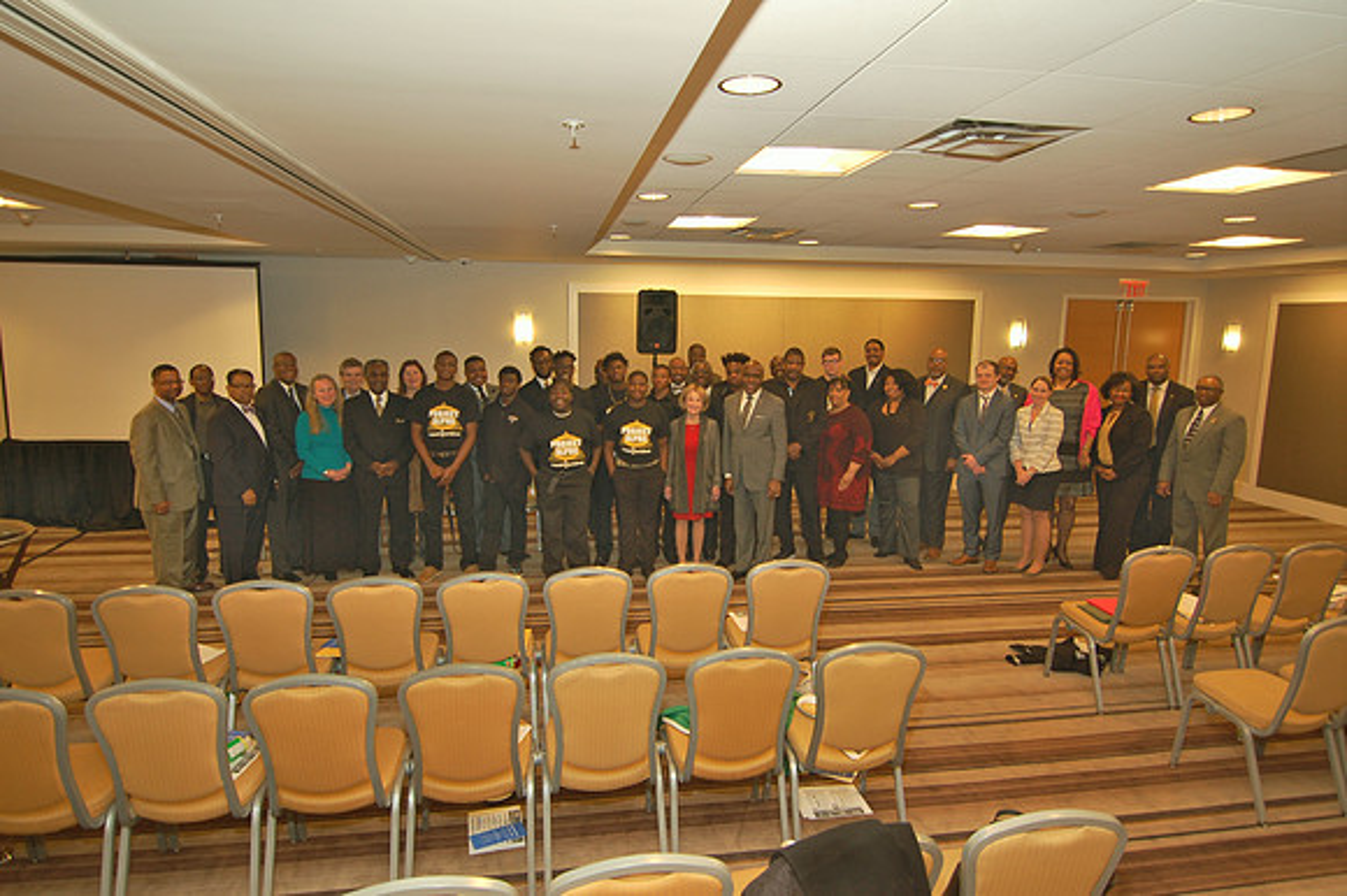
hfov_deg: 81.2
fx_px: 785
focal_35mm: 21
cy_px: 448
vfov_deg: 59.4
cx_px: 674
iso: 200
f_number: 2.8
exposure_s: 1/80
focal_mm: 14
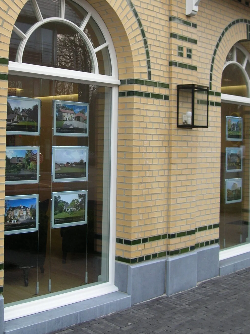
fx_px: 492
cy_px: 119
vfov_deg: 37.2
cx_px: 78
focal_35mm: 51
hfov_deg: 28.3
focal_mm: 6
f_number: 2.7
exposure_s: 1/83.2
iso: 50
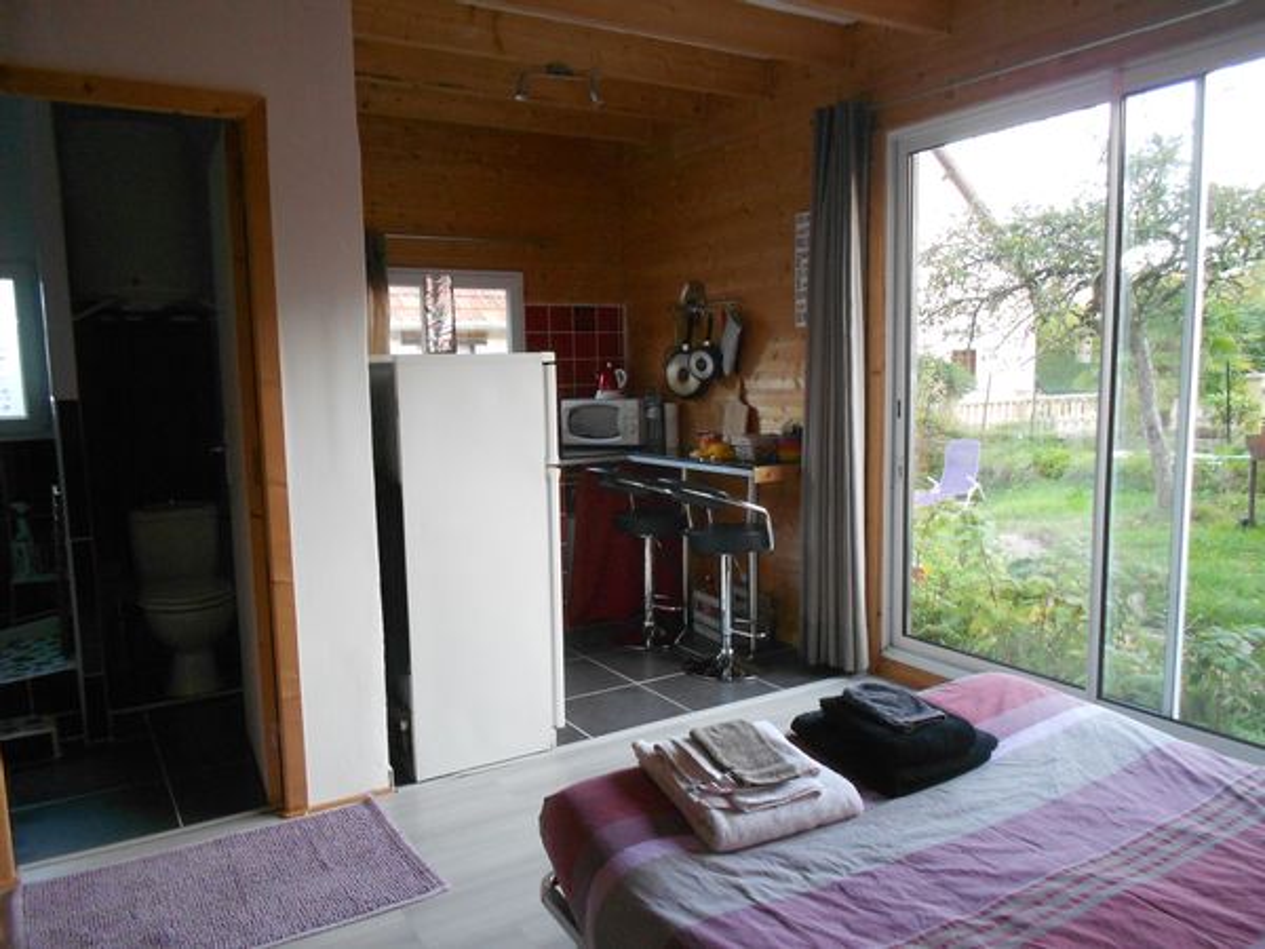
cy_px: 474
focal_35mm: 26
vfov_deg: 53.1
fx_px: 950
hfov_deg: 67.3
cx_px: 632
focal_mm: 4.6
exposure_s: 1/30
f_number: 3.2
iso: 320
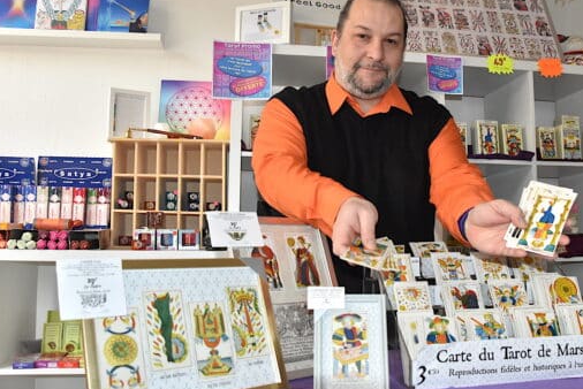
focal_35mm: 32
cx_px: 327
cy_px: 185
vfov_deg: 41.2
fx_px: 518
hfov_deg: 58.5
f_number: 5.6
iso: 1600
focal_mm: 18
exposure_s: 1/200
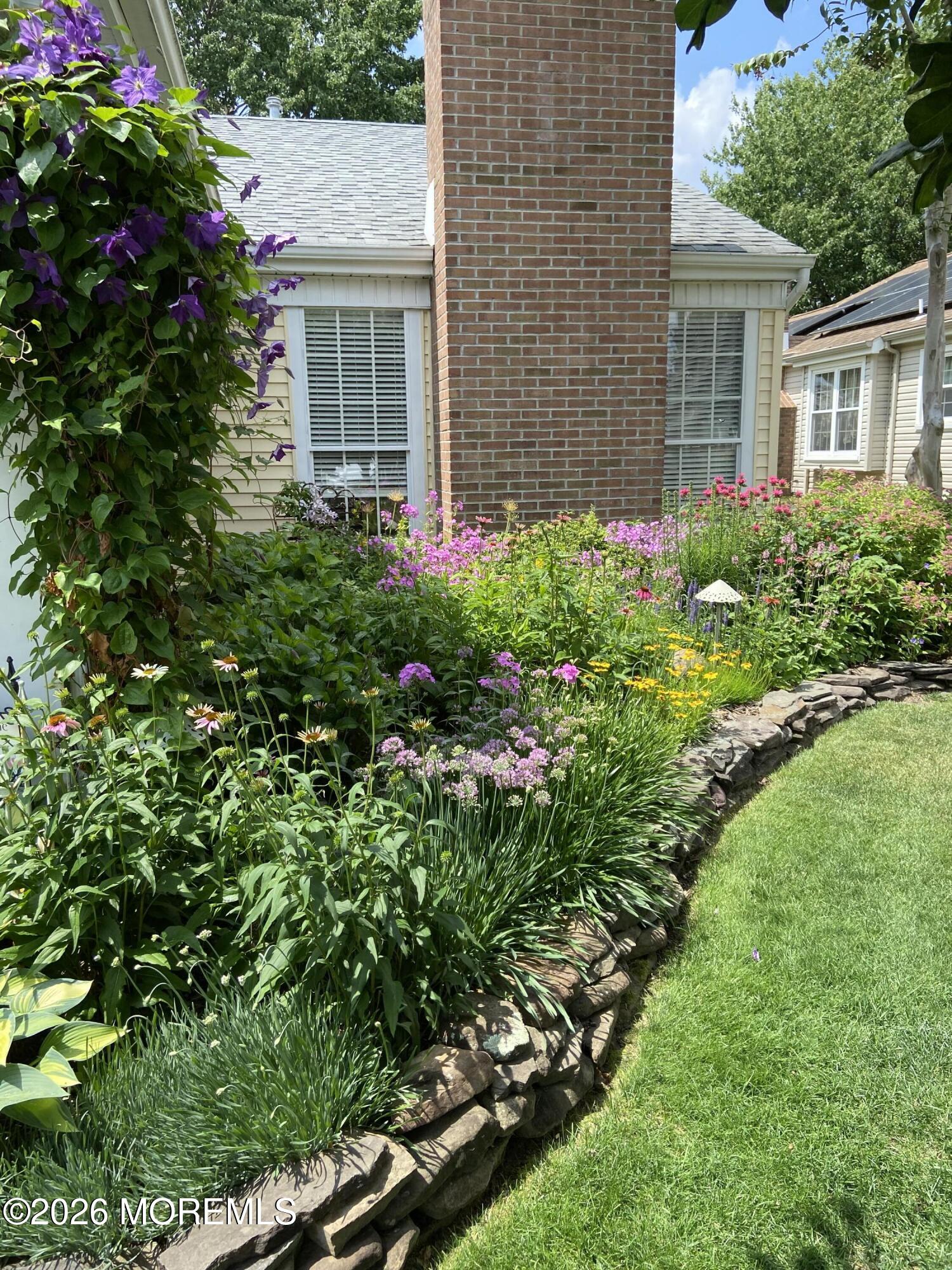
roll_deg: +1.7
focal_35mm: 26
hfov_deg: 53.1
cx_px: 476
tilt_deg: -10.0
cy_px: 635
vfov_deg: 67.3
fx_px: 953
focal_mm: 4.25
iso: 32
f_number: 1.8
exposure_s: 1/942
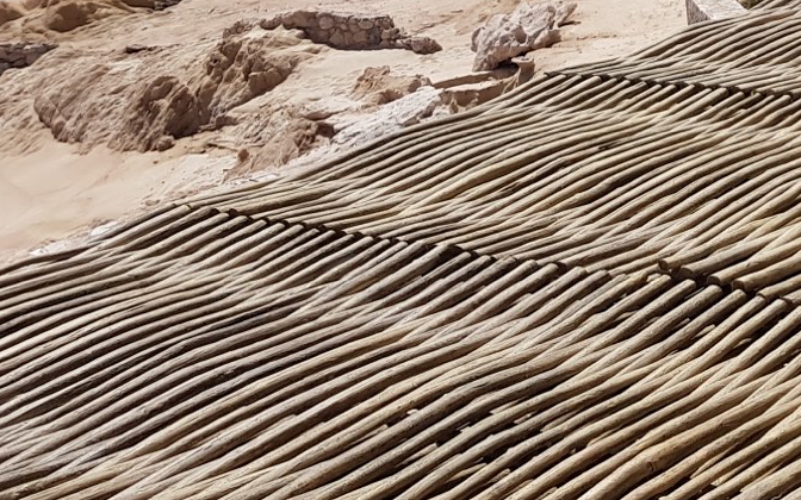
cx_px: 1137
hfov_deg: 21.8
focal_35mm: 82
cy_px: -90
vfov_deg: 15.4
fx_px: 1790
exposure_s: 1/3592
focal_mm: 4.2
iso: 40
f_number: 1.7
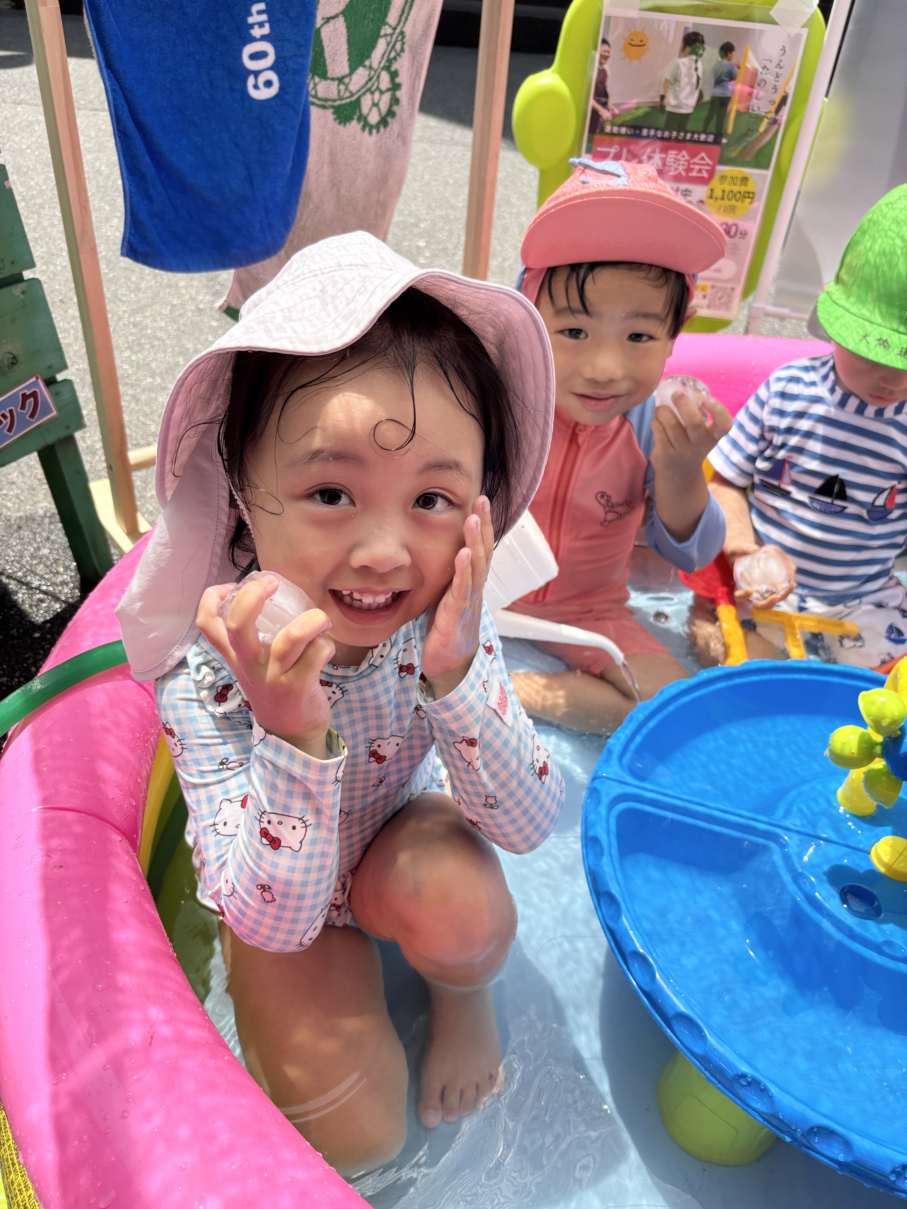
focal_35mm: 26
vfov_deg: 67.3
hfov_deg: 53.1
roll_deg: -6.7
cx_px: 454
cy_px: 604
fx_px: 908
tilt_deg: -36.1
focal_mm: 5.96
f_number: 1.6
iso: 50
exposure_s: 1/1279
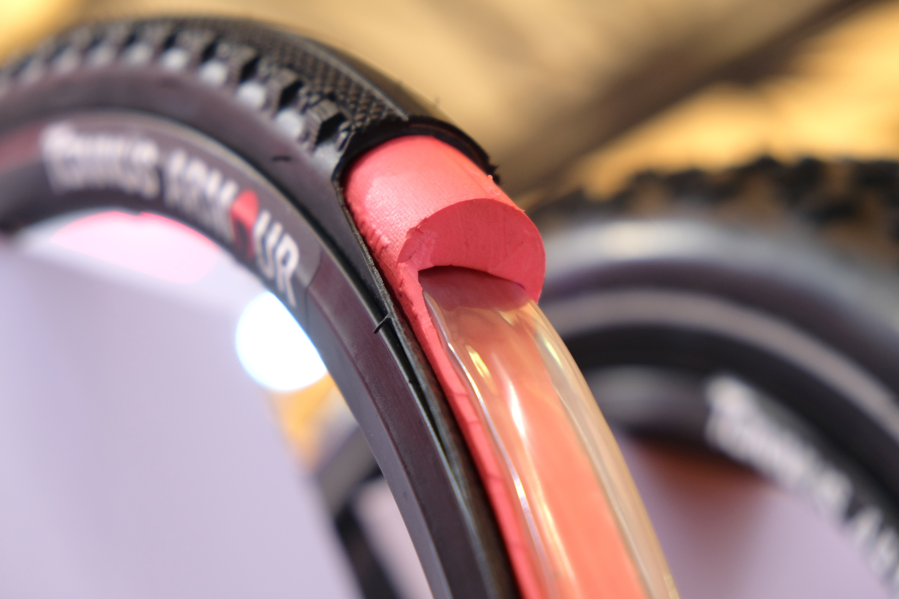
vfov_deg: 16.5
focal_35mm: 83
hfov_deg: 24.5
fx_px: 2073
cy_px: 300
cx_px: 450
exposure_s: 1/80
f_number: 4
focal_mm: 55
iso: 400
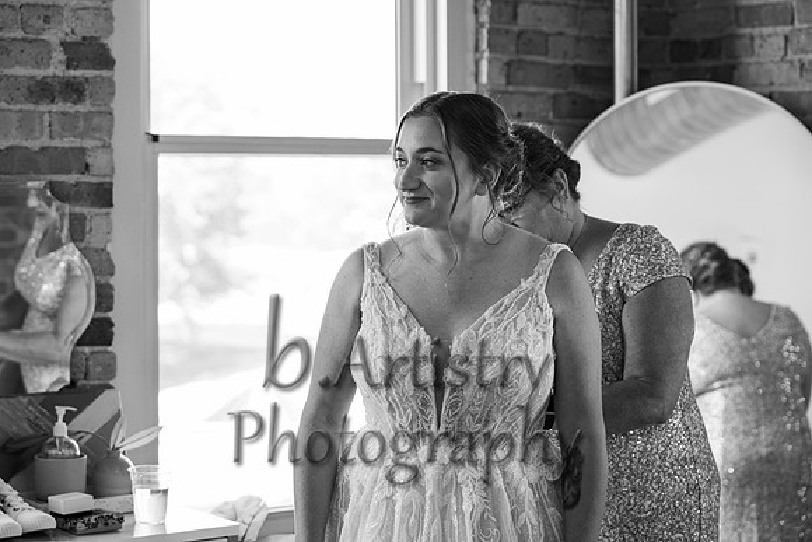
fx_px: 1925
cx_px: 390
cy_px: 260
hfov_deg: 23.8
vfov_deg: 16.0
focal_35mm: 85
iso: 500
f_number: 4
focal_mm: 82
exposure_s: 1/125
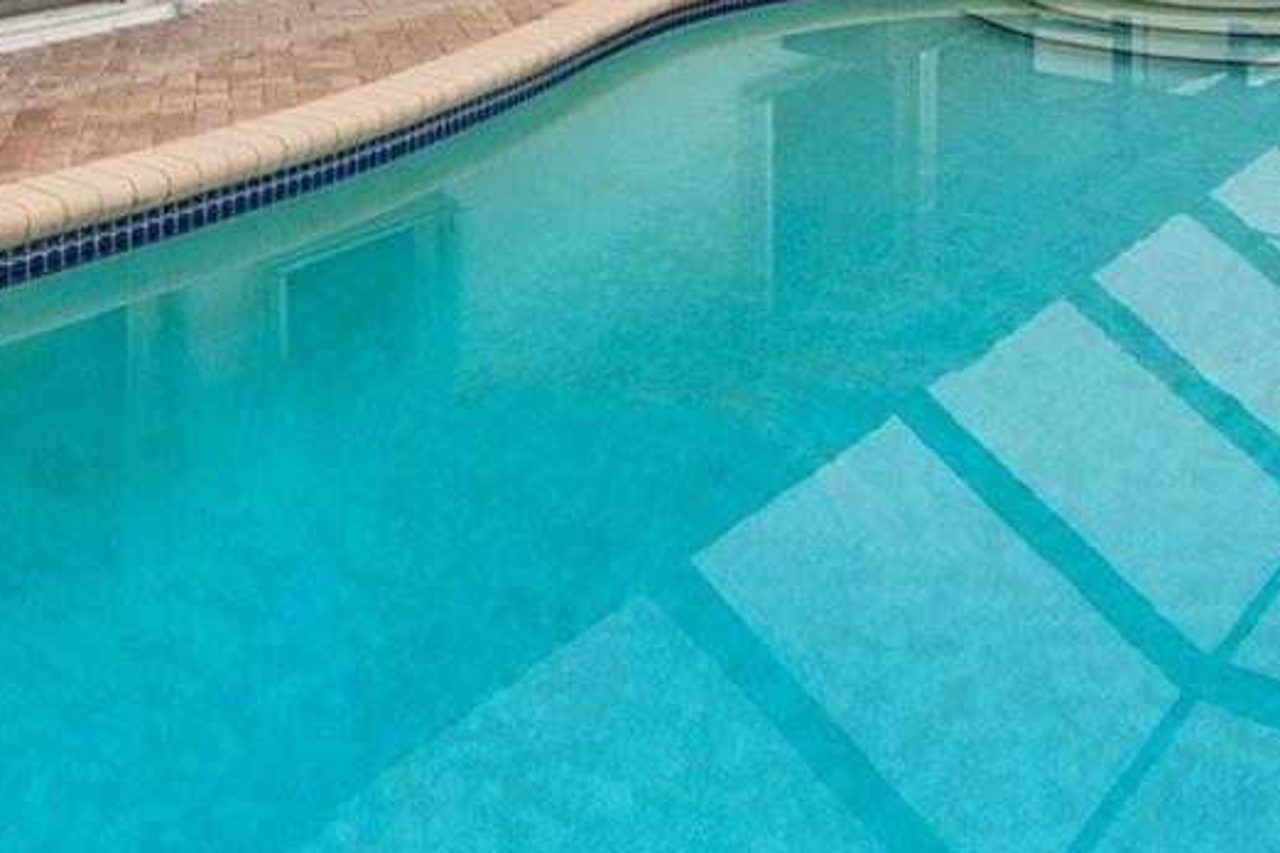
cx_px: 375
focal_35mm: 49
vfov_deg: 23.7
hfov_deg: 39.6
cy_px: -304
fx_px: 1742
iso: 200
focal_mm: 16
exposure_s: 1/60
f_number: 11
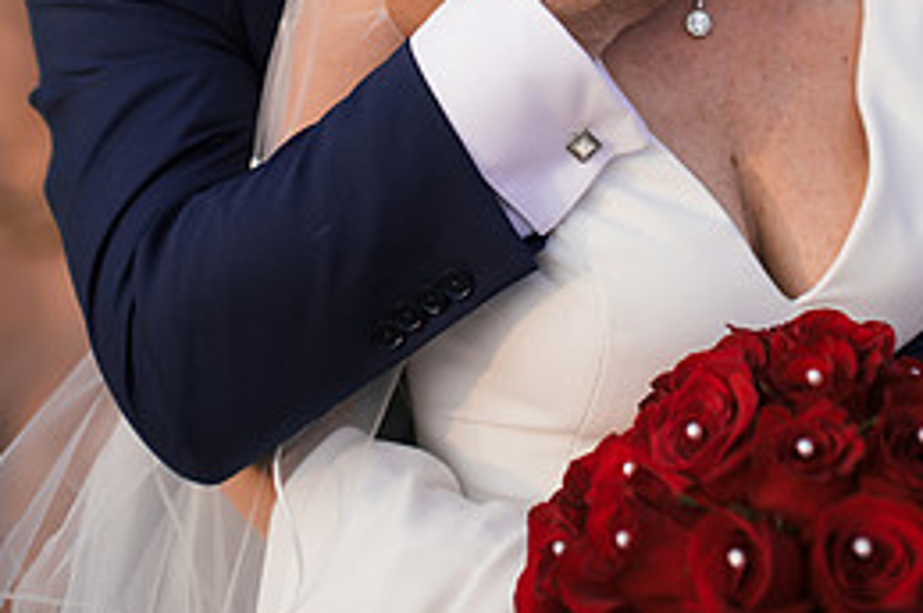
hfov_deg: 23.4
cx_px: 527
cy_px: -160
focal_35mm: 87
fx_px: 2228
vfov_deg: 15.0
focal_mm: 50
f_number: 2.5
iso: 125
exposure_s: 1/1250
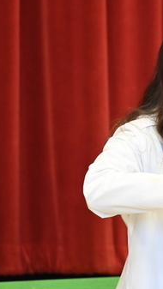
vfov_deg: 4.3
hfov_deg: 2.4
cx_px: 221
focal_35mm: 497
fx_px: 3812
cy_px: 205
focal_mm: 200
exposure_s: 1/125
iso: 3200
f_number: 3.5
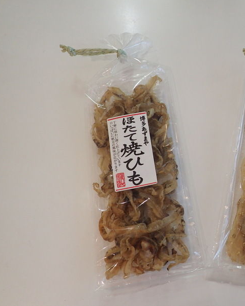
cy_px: 151
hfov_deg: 42.2
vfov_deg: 54.2
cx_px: 202
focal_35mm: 33
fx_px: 299
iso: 200
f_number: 2
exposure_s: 1/60
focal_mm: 4.5
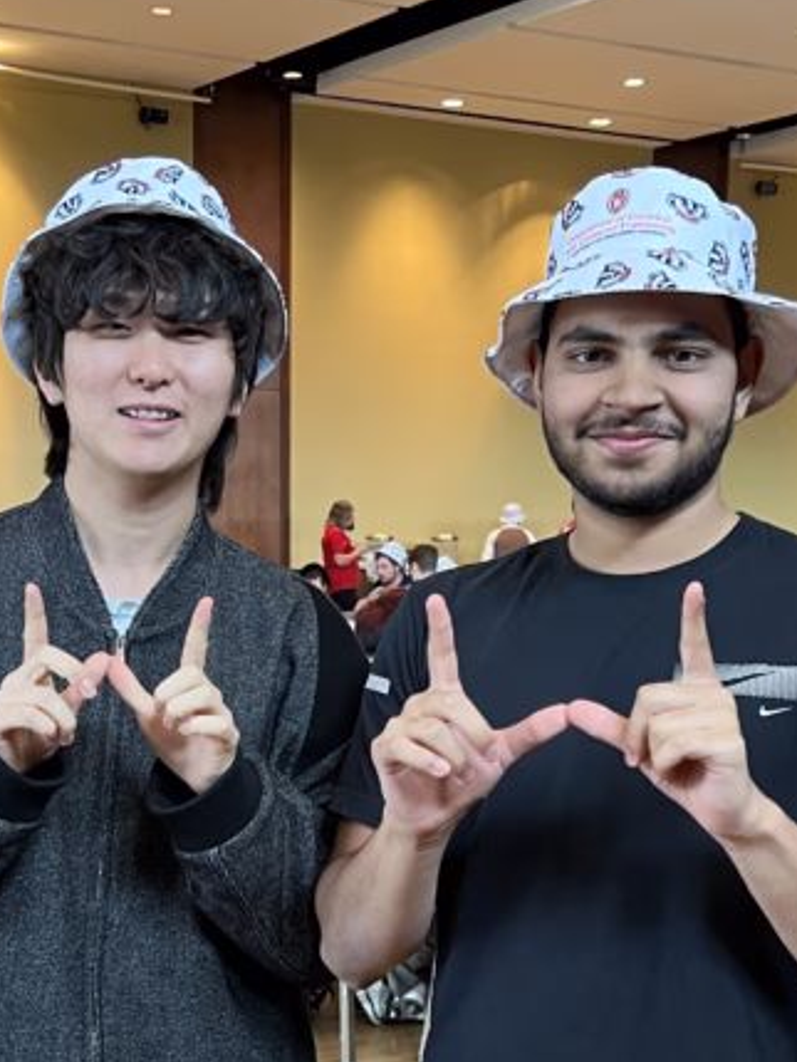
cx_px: 339
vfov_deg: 30.7
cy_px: 795
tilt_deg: -8.2
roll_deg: +1.3
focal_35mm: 62
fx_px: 1902
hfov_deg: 23.6
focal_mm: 5.7
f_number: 1.5
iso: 100
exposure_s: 1/60
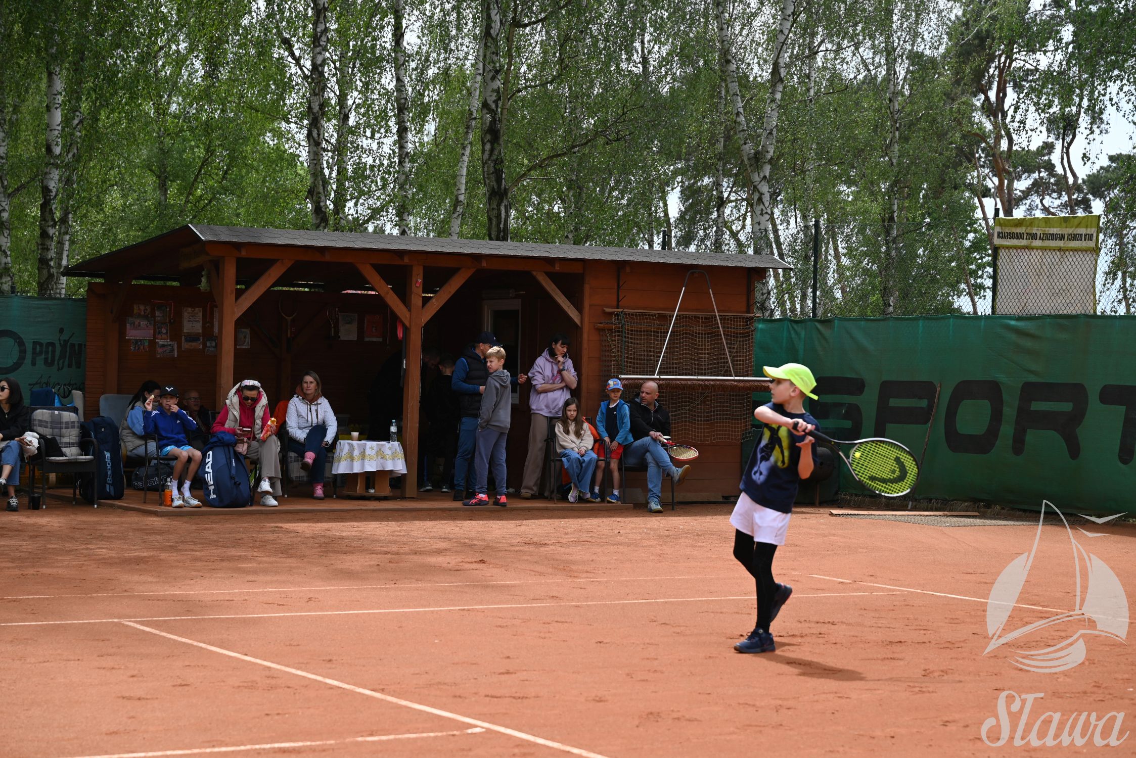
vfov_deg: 18.2
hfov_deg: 27.0
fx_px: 2367
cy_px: 379
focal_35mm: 75
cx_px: 568
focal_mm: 75
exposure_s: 1/400
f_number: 5
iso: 100
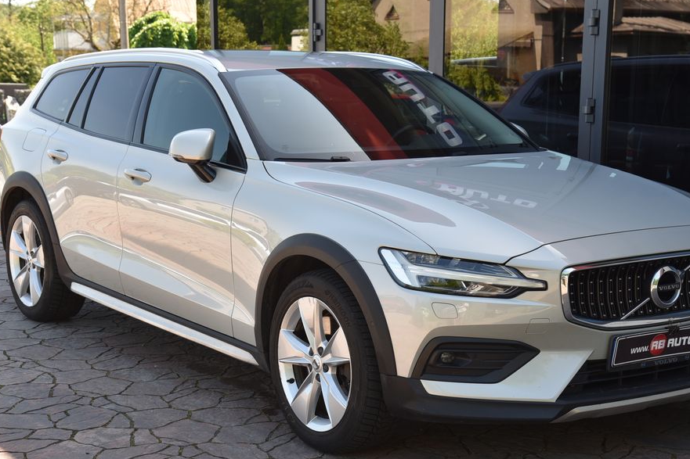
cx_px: 379
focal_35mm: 64
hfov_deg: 31.4
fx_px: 1226
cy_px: 252
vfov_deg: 21.2
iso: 500
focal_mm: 55
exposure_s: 1/200
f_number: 7.1
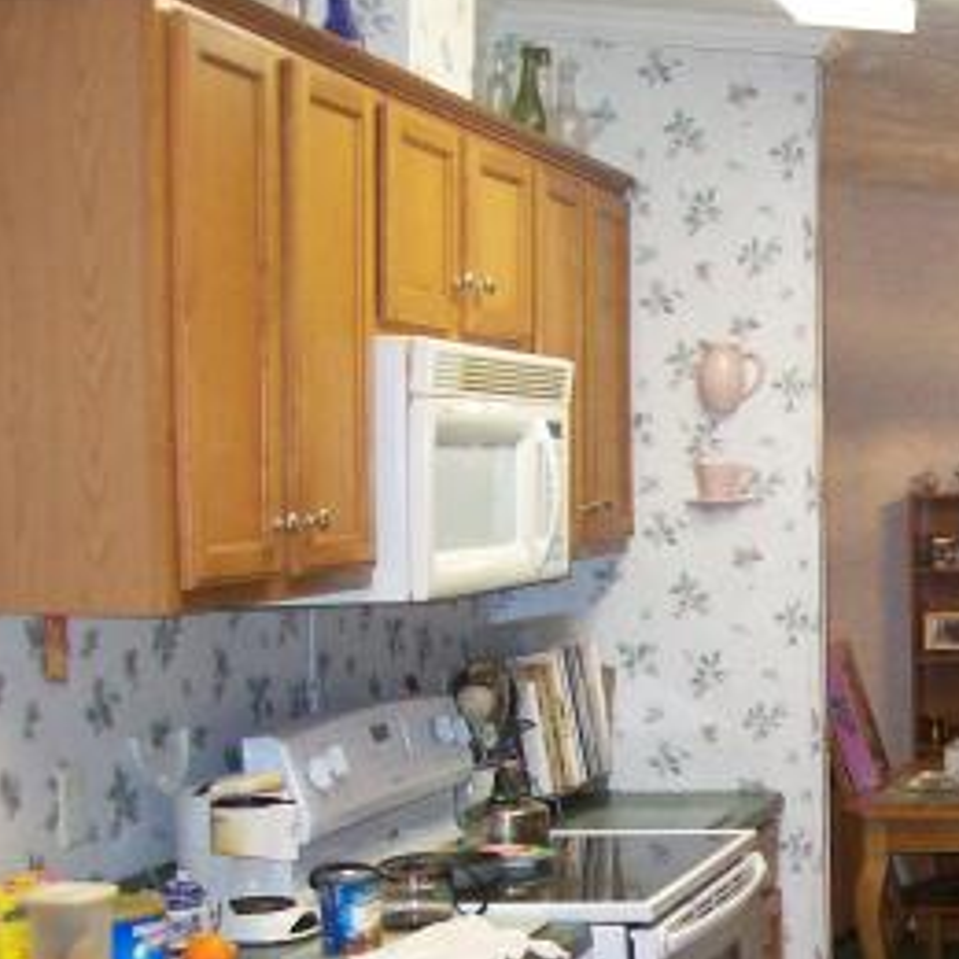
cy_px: 657
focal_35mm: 71
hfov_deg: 22.9
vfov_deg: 24.2
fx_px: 2225
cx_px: 1055
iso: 200
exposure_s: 1/64
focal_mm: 6
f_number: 2.7
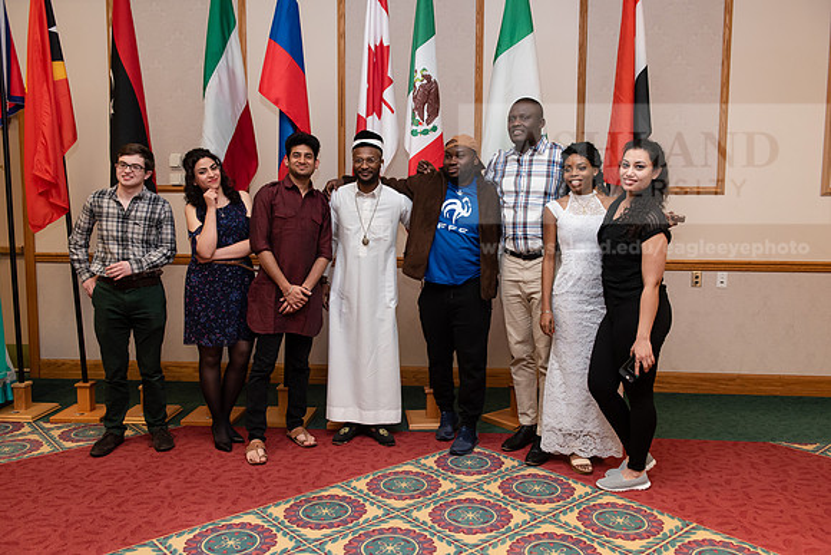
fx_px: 716
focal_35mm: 31
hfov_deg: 60.3
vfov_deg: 42.3
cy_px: 278
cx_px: 416
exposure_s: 1/200
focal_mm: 31
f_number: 6.3
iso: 2000
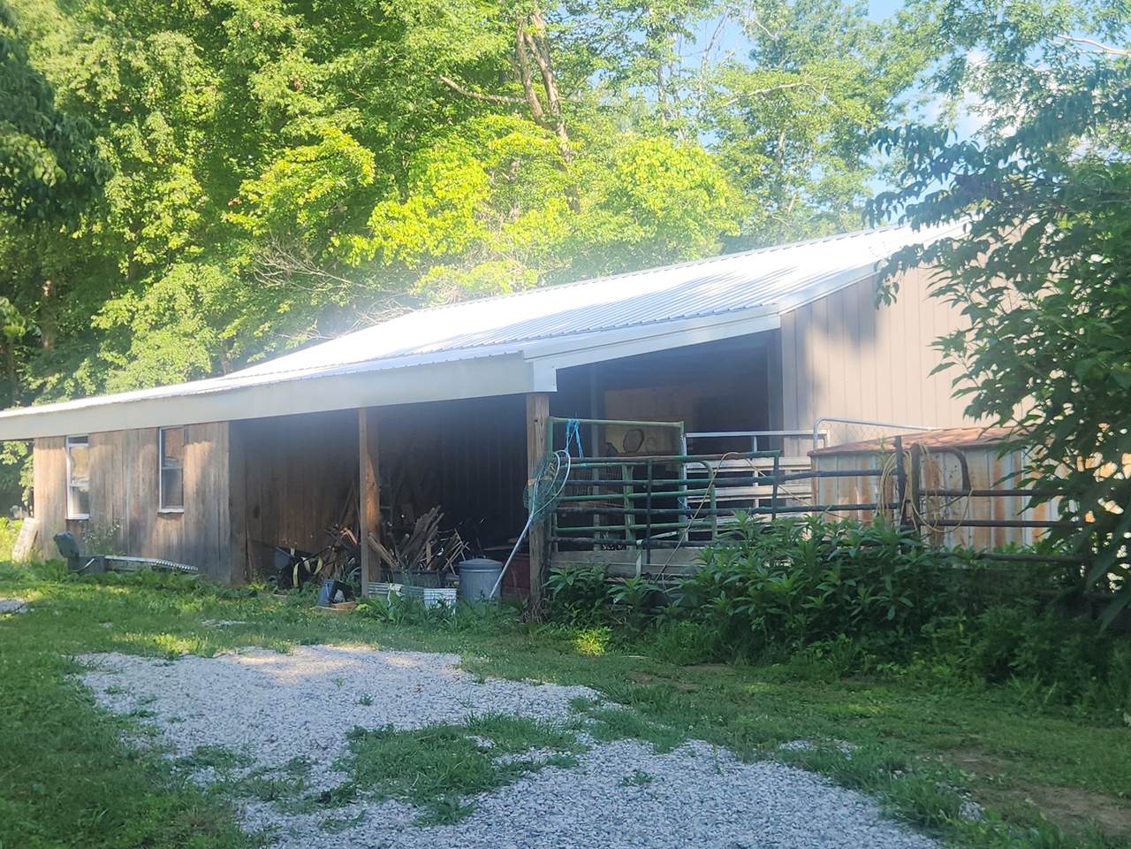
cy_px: 424
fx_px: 751
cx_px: 566
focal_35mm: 23
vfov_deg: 58.9
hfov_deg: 73.9
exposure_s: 1/496
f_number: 1.8
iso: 20
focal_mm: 5.4
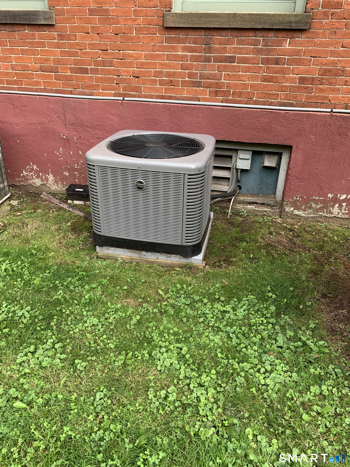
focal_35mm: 26
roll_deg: -2.0
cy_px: 234
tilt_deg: -24.3
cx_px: 175
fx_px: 351
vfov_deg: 67.3
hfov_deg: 53.1
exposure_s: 1/122
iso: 25
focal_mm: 4.25
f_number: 1.8
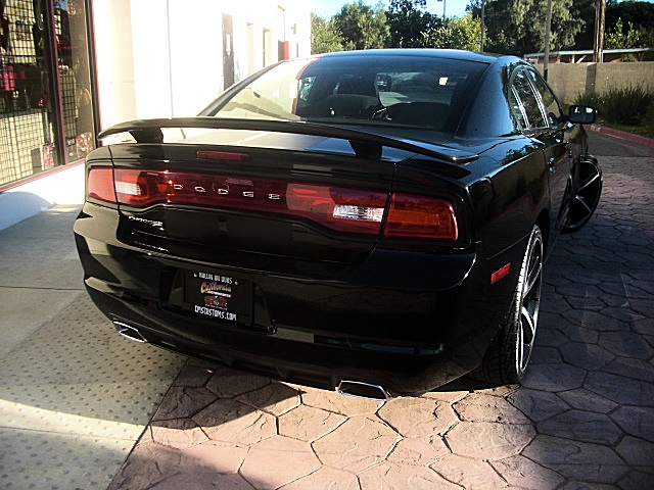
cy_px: 245
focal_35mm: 36
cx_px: 327
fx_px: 680
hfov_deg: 51.4
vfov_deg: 39.7
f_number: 2.8
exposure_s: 1/250
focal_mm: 6.3
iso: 50
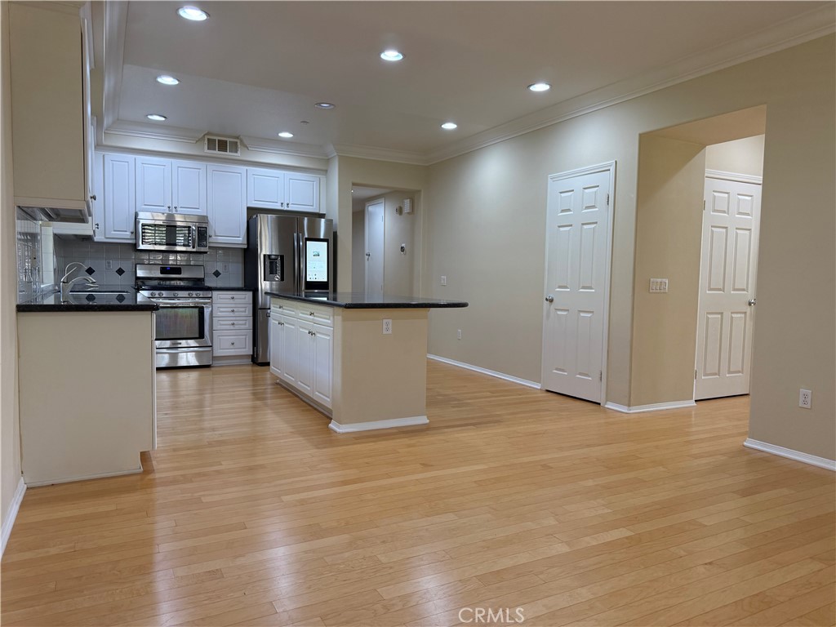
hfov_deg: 71.6
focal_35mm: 24
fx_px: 580
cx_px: 418
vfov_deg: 56.8
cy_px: 314
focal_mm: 6.76
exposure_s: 1/135
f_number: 1.78
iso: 160
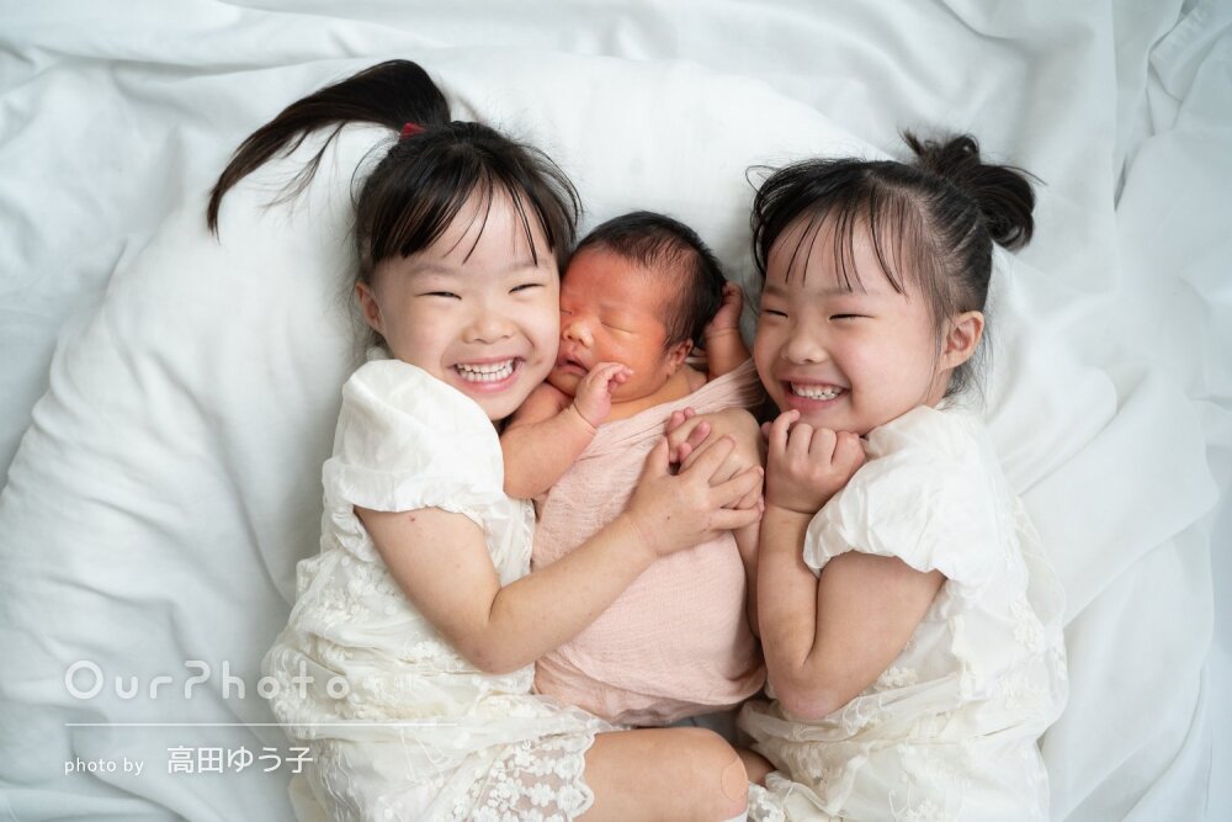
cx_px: 616
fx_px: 1061
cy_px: 411
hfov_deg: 60.3
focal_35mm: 31
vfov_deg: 42.3
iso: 2000
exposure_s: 1/160
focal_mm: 31
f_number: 4
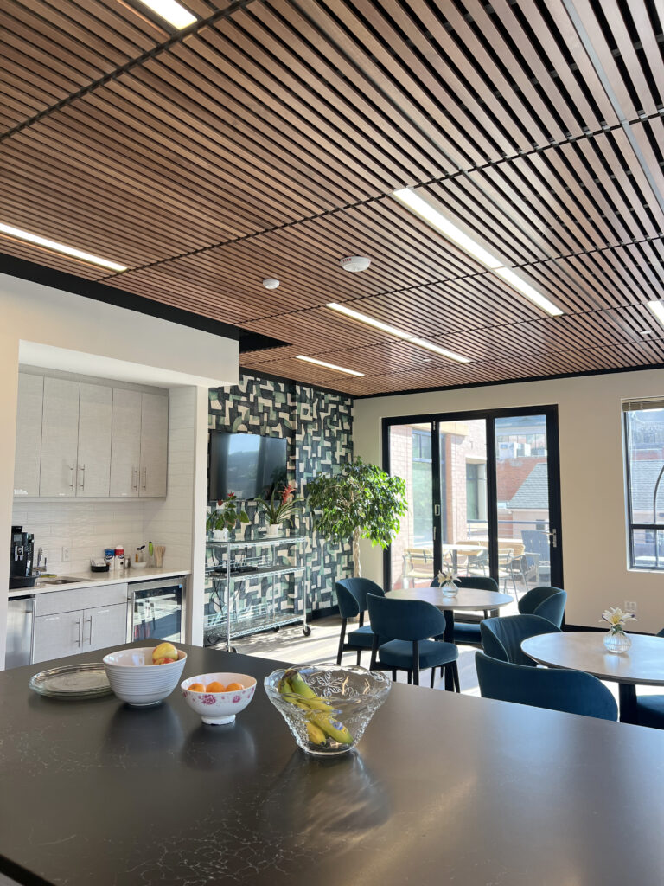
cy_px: 443
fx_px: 665
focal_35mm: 26
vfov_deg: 67.3
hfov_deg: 53.1
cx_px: 332
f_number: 1.5
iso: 50
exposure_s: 1/196
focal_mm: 5.7
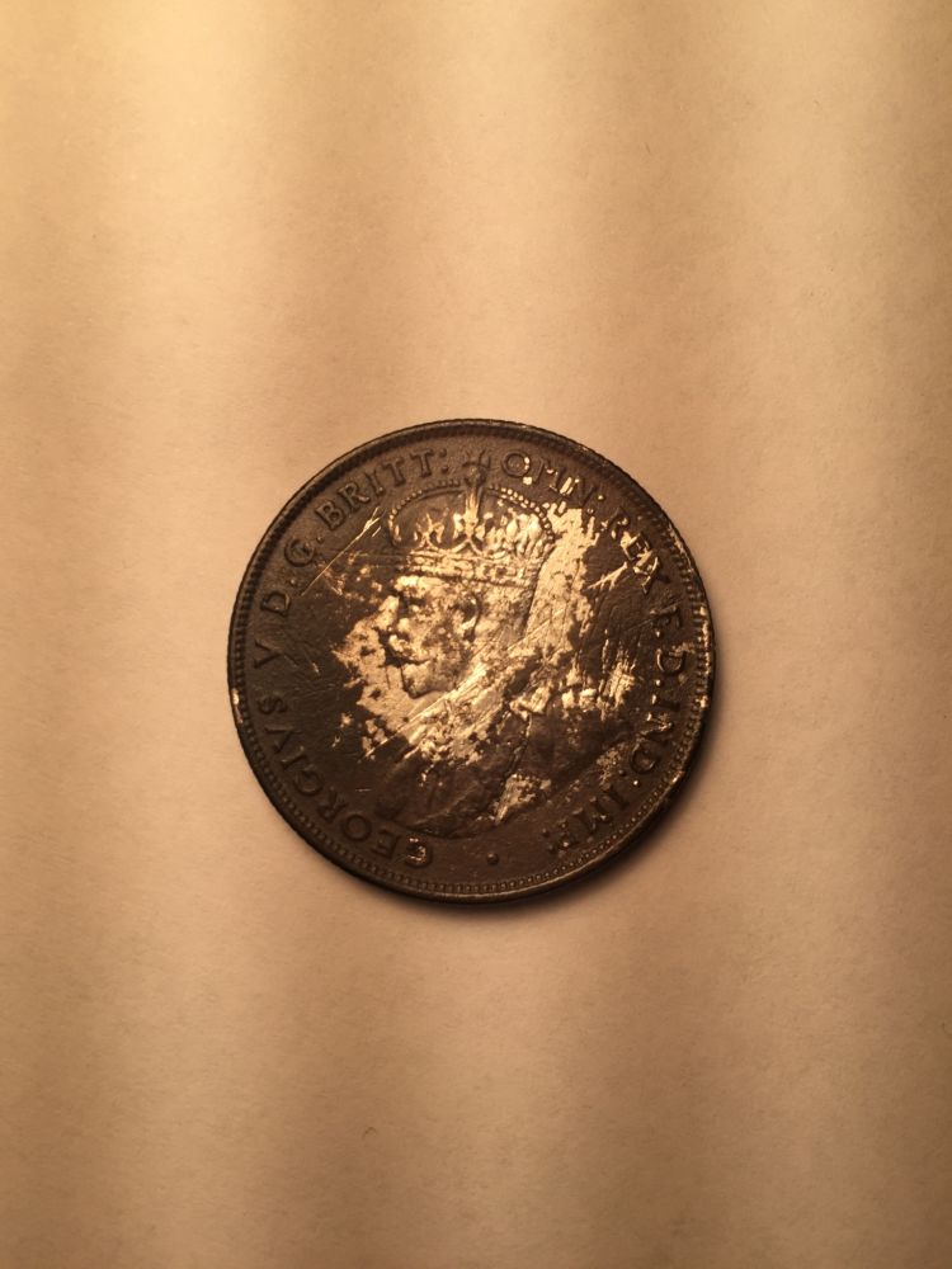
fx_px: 1063
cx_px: 476
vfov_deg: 61.7
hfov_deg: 48.2
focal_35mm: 29
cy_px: 634
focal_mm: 4.15
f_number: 2.2
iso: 32
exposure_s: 1/295
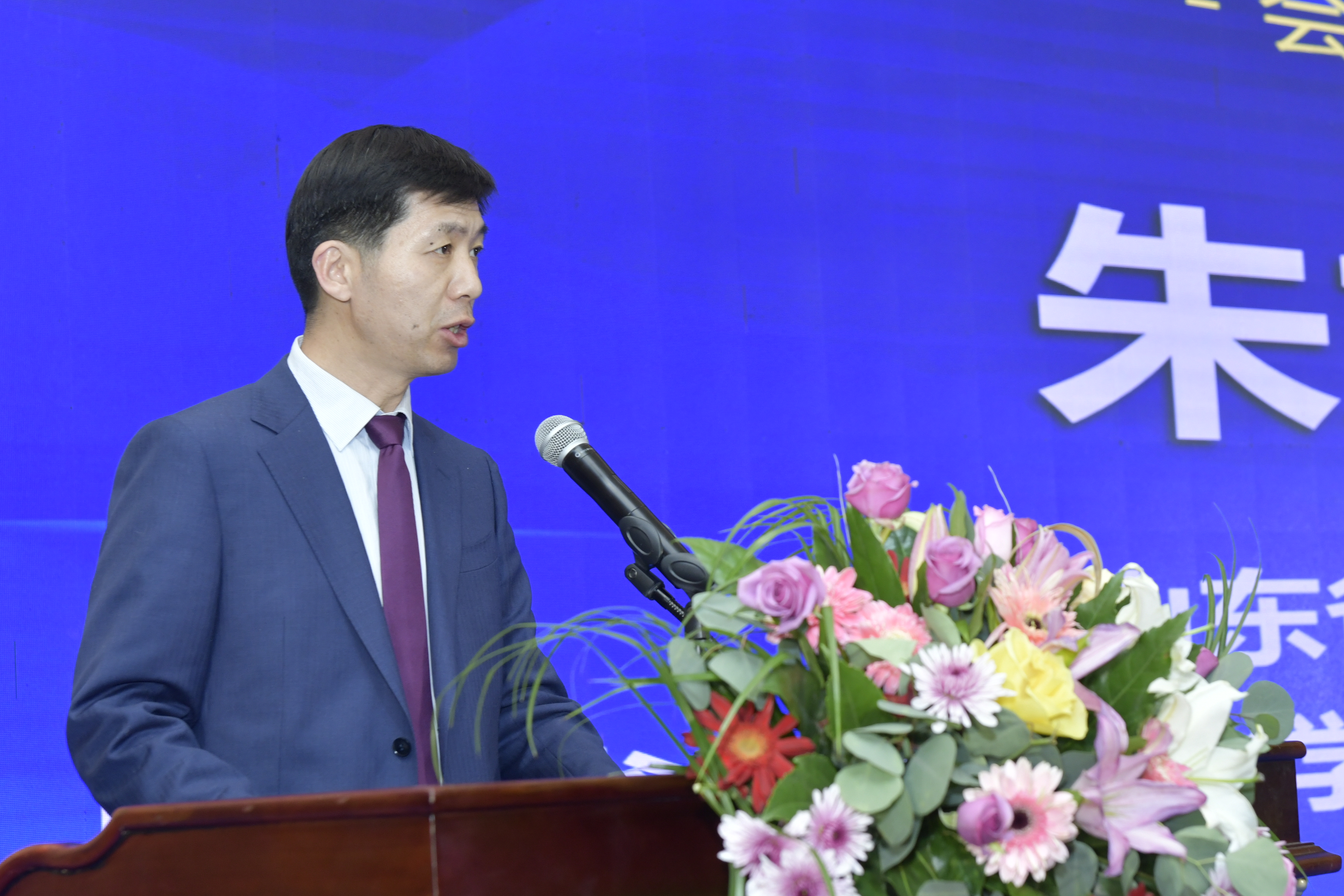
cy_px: 521
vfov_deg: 18.9
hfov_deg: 28.0
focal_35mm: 72
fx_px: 2688
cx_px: 828
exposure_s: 1/125
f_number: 5
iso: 800
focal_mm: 48
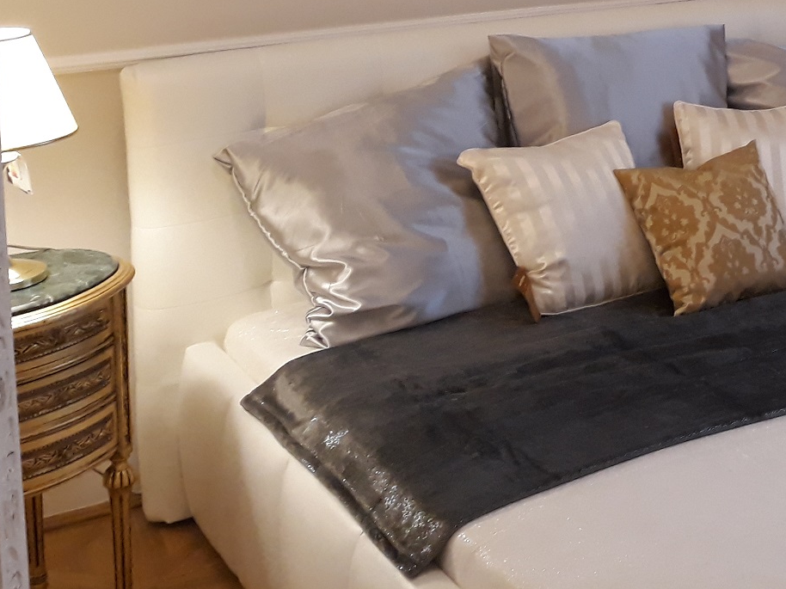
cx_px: 676
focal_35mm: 61
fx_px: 1385
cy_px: -73
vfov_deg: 22.5
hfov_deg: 30.6
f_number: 1.7
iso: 200
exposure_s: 1/50
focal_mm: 3.71
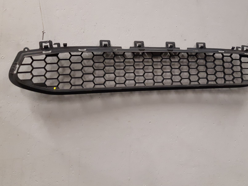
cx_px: 143
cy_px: 77
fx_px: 236
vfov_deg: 42.8
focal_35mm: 33
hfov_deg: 55.1
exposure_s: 1/50
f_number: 1.7
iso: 250
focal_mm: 3.93
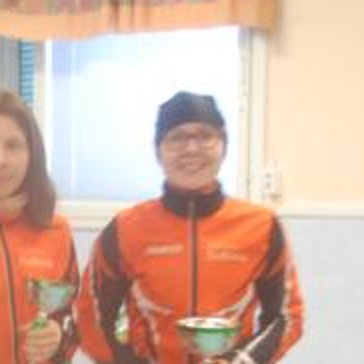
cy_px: 392
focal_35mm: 180
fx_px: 2141
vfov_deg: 9.6
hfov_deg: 9.5
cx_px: -150
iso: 800
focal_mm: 32
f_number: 4.2
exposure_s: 1/20
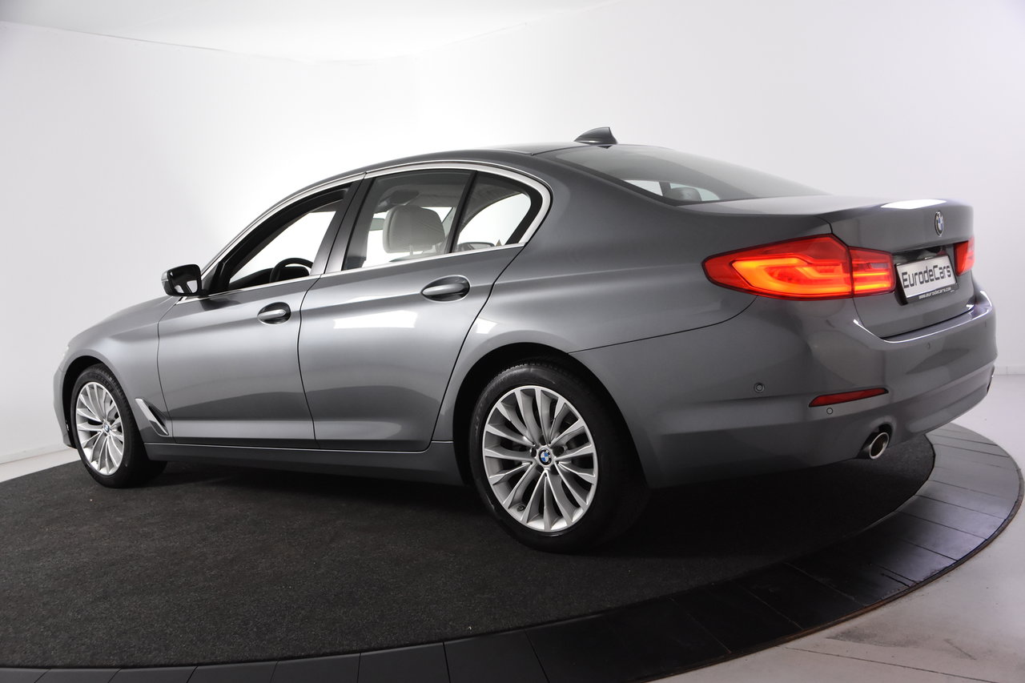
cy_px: 342
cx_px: 512
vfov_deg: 36.9
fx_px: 1025
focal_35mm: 36
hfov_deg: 53.1
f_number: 5
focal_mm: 24
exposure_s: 1/100
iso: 1600
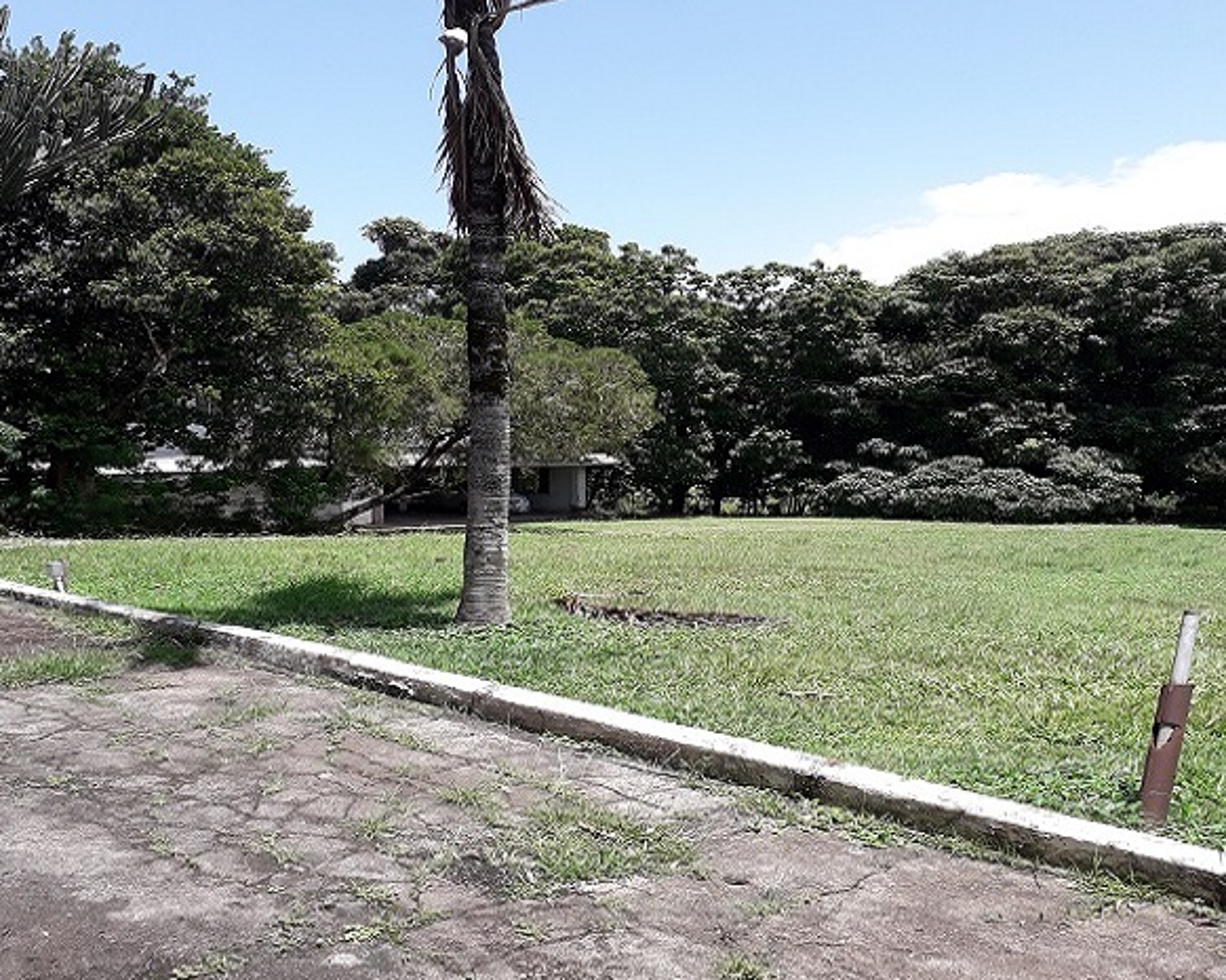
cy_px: 483
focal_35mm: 29
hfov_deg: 60.5
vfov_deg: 49.9
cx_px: 621
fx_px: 1052
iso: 40
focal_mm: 3.6
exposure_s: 1/998
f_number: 1.9
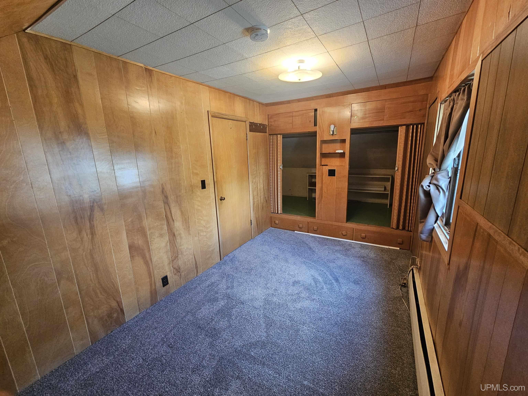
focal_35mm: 13
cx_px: 264
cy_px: 198
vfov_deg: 89.9
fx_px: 198
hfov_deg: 106.2
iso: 320
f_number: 2.2
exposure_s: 1/40
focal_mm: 2.2
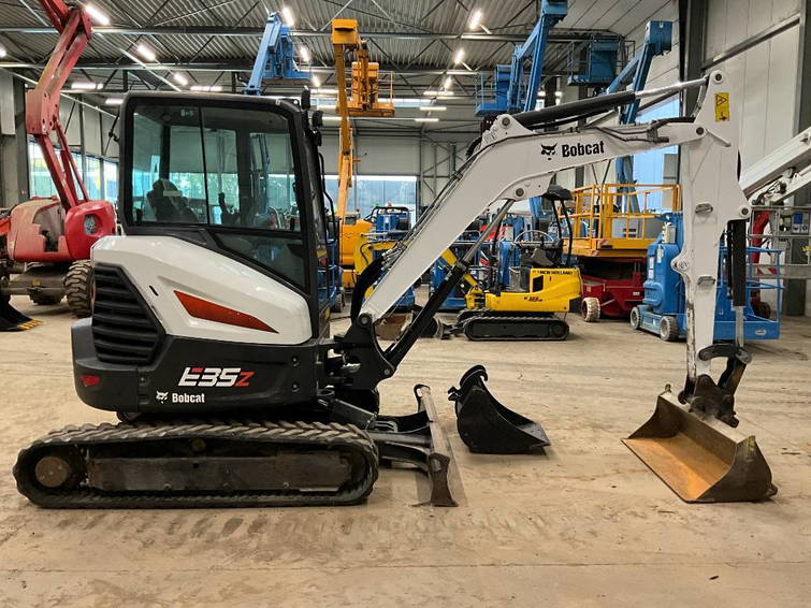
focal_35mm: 29
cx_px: 406
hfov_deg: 61.7
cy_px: 304
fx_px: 679
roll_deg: -0.5
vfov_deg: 48.2
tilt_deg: -6.1
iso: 200
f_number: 1.8
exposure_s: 1/60
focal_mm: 3
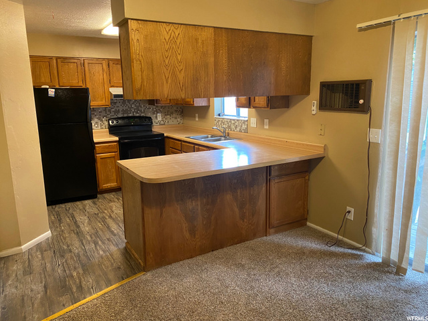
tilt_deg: -12.0
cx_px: 214
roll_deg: +0.9
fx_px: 321
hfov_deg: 67.3
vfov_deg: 53.1
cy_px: 160
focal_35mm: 26
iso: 400
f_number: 1.8
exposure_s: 1/60
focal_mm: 4.25
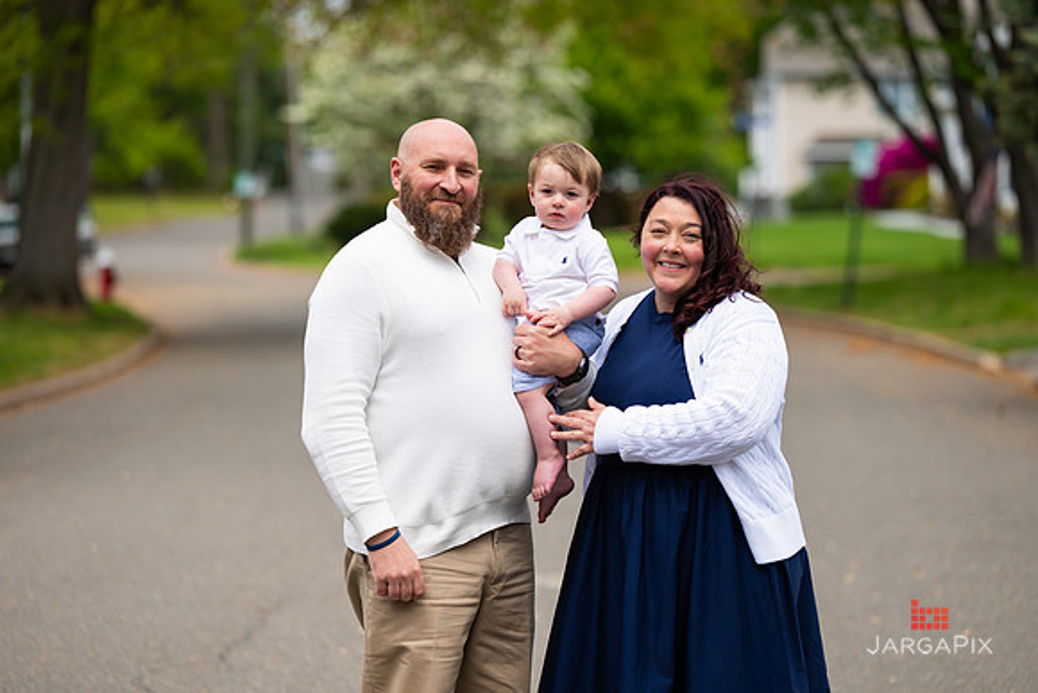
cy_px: 329
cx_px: 521
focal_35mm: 143
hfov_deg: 14.3
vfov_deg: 9.6
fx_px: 4133
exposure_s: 1/2000
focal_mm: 135
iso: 200
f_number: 3.2
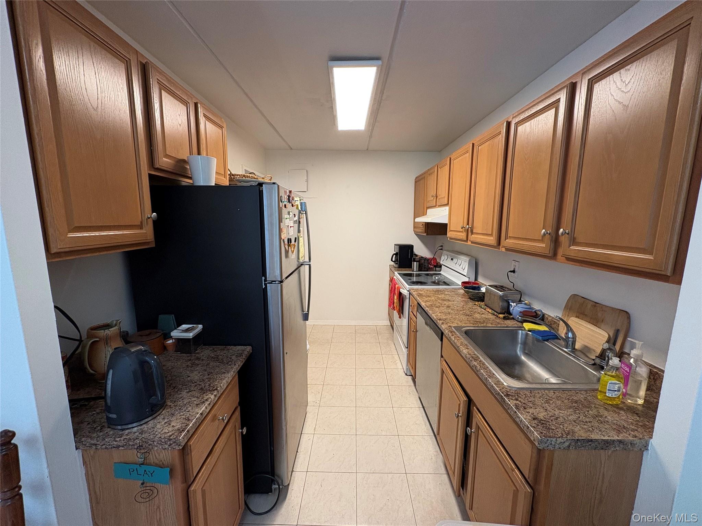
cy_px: 263
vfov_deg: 85.7
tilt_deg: -8.2
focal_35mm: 14
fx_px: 284
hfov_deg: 102.1
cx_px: 351
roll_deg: +0.0
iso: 160
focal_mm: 2.22
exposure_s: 1/60
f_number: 2.2
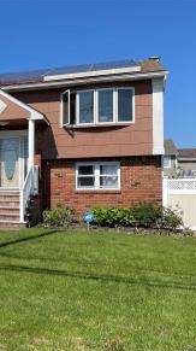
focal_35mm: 39
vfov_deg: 51.7
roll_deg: -0.2
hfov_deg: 28.1
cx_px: -10
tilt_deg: +1.7
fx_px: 361
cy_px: 177
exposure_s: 1/4651
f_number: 1.6
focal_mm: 4.2
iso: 32
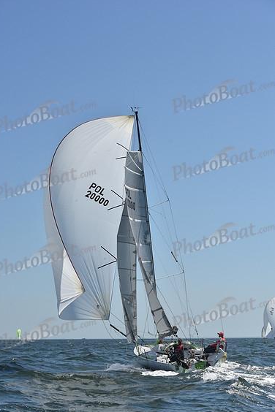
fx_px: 825
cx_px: 134
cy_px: 210
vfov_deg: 28.1
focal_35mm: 72
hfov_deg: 18.9
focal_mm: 70
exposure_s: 1/1250
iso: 250
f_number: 9
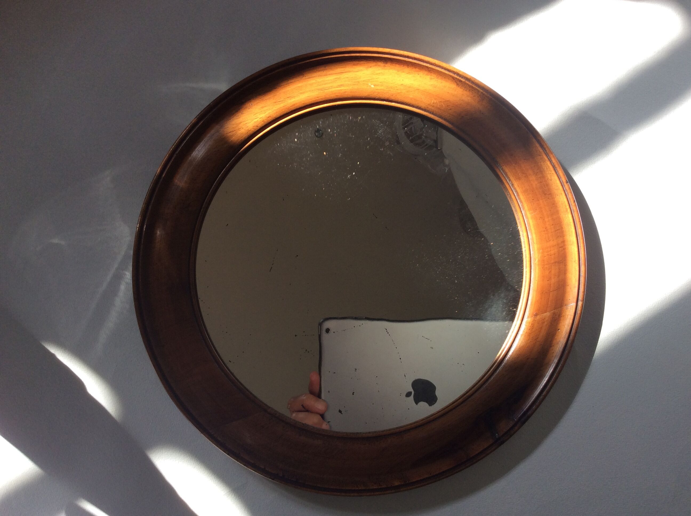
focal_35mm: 32
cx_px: 346
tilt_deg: -80.9
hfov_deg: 56.9
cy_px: 258
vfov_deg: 44.1
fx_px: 638
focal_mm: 3.3
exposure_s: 1/136
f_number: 2.4
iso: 32
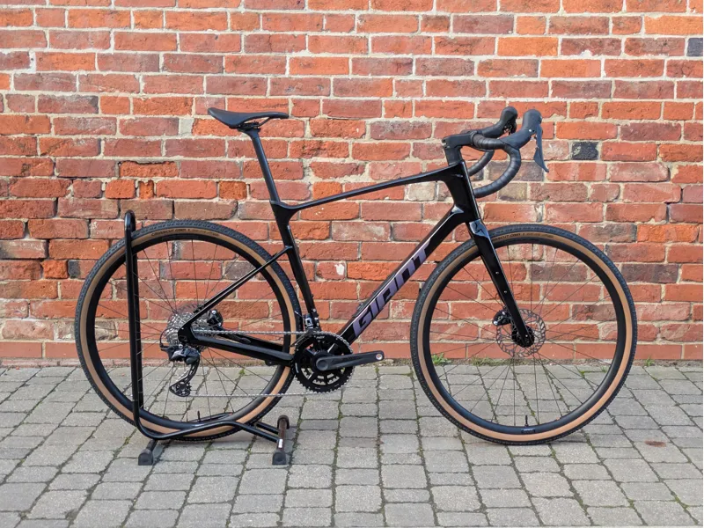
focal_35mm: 51
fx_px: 1037
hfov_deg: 37.5
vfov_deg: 28.6
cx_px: 352
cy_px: 264
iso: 79
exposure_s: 1/100
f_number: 1.89
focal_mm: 5.43
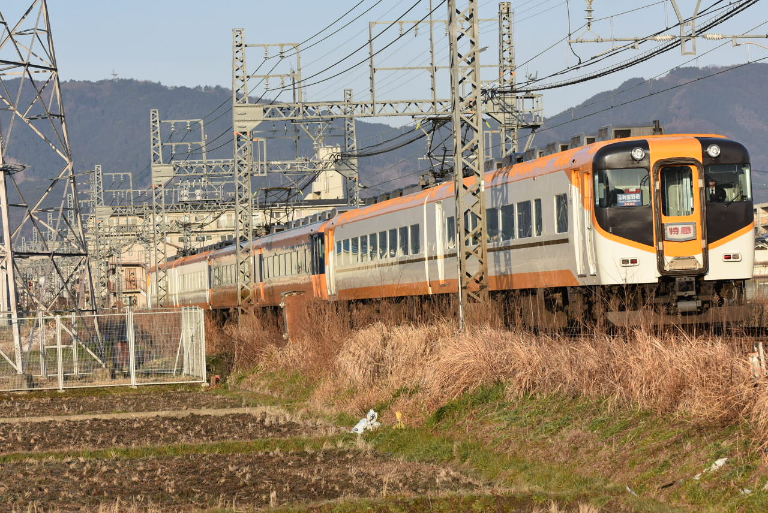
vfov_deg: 8.7
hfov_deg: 13.0
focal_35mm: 158
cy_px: 256
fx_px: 3363
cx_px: 384
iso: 400
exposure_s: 1/1600
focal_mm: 105
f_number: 5.6
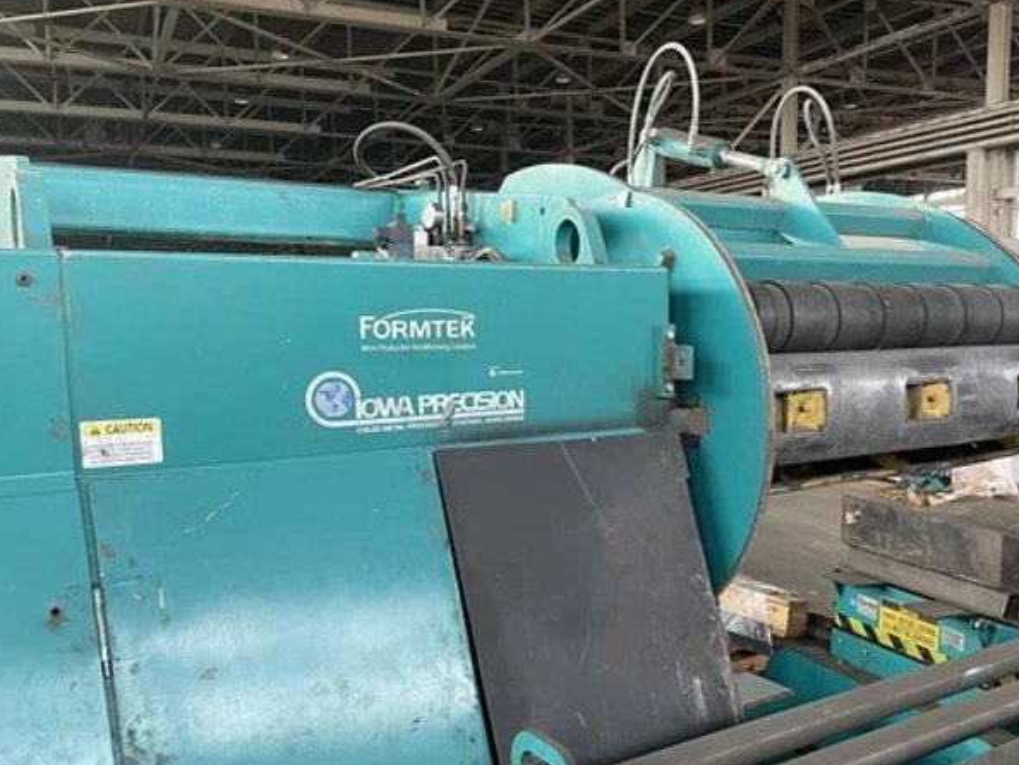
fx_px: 1031
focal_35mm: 35
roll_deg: +0.9
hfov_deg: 52.2
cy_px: 436
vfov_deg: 40.6
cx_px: 619
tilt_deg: -7.2
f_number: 1.6
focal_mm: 4.2
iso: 125
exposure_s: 1/63
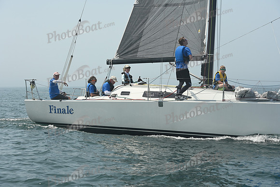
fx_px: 793
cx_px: 140
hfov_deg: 20.0
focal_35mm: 102
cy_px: 94
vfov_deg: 13.4
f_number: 8
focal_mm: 102
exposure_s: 1/1250
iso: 320
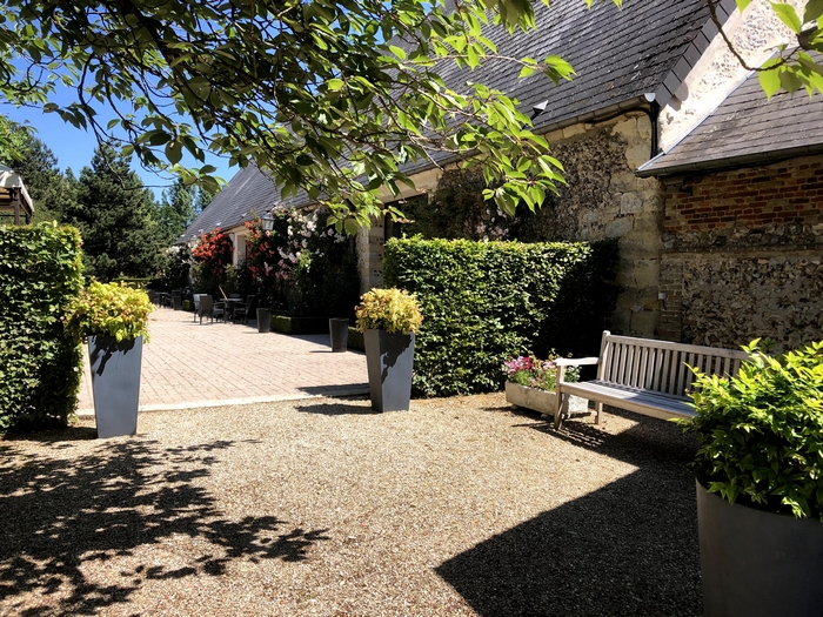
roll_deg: -0.9
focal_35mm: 28
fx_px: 666
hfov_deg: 63.4
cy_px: 308
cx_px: 412
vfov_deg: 49.7
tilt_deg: -1.6
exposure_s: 1/1200
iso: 20
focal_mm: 3.99
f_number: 1.8
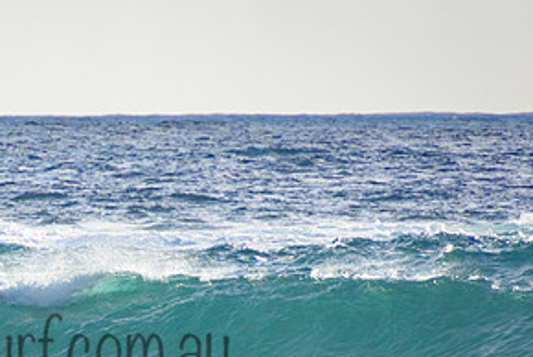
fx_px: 17755
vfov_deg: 1.2
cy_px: 327
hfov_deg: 1.7
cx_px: 35
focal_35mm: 1198
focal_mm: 400
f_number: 5.6
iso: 320
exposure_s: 1/2000
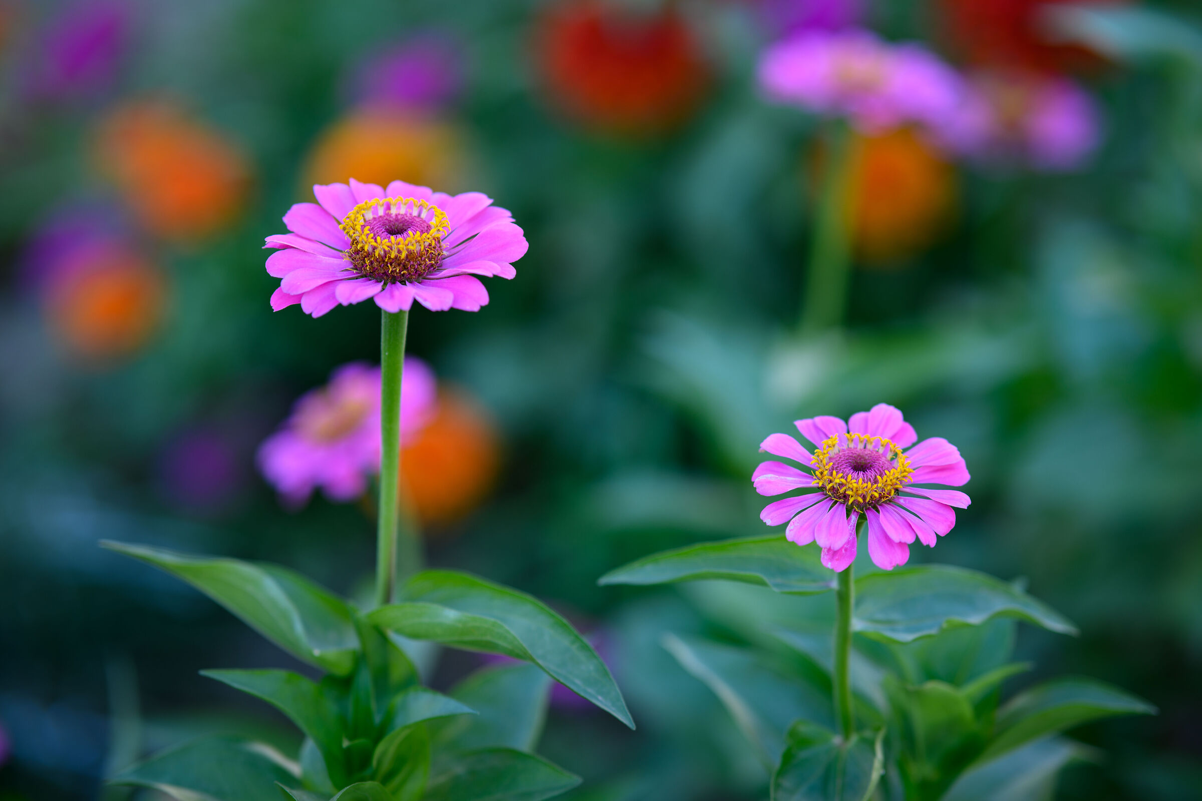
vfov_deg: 16.1
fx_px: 2838
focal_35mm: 85
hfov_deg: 23.9
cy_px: 400
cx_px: 601
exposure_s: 1/125
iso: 100
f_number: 2
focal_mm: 85
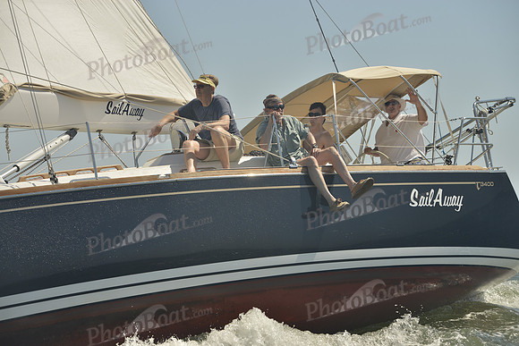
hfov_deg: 17.1
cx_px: 260
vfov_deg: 11.4
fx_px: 1730
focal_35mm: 120
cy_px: 173
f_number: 8
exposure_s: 1/1000
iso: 280
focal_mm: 120
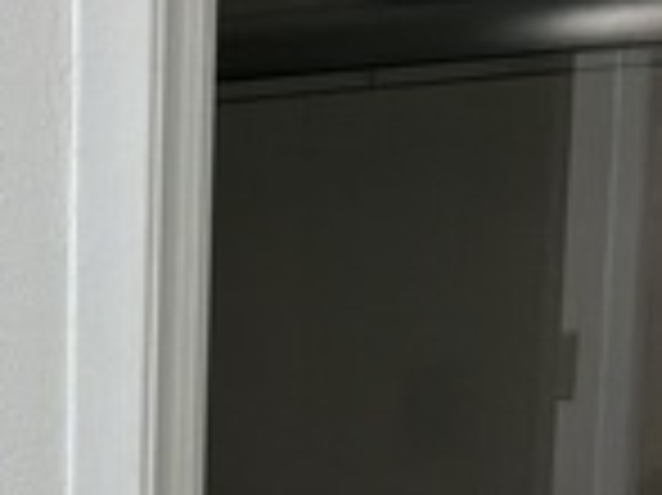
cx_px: -284
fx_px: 2331
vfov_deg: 10.9
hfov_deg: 15.1
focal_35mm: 122
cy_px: 1026
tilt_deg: -15.6
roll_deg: +3.2
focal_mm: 3
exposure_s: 1/120
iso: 32
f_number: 1.8
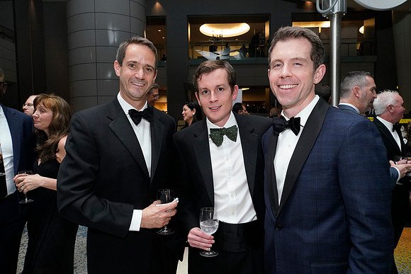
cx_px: 206
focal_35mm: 24
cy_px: 137
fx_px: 274
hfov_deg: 73.7
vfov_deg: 53.2
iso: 5000
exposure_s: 1/125
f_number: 8
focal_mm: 24
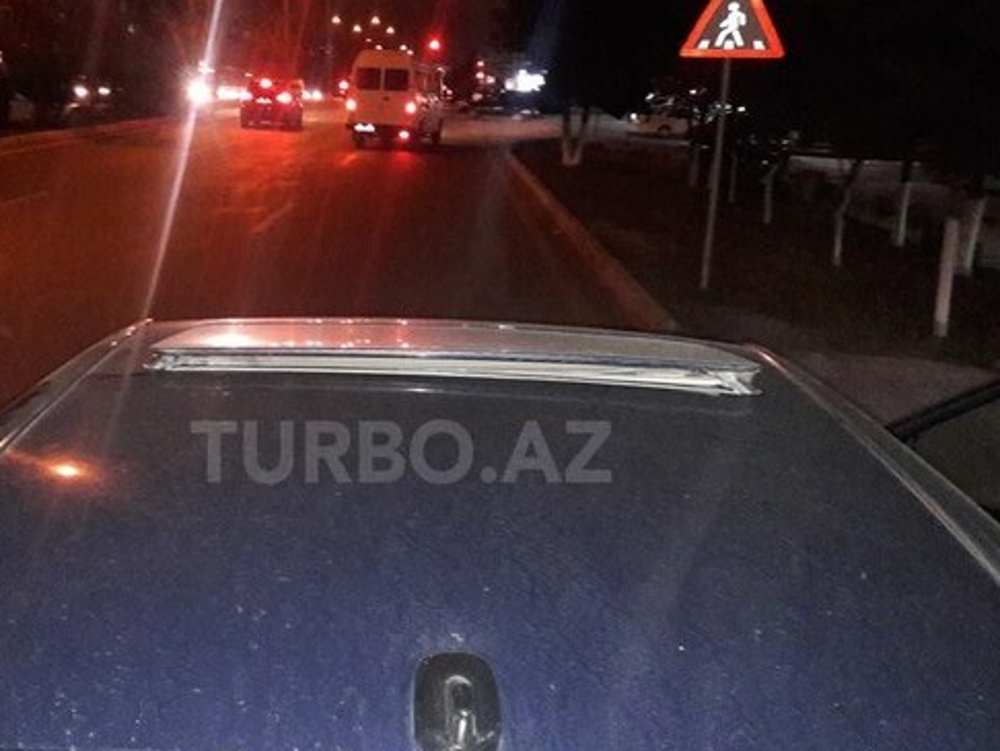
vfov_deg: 37.6
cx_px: 401
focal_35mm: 38
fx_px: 1098
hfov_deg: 48.7
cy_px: 452
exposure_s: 1/17
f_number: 1.9
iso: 500
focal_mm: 3.7
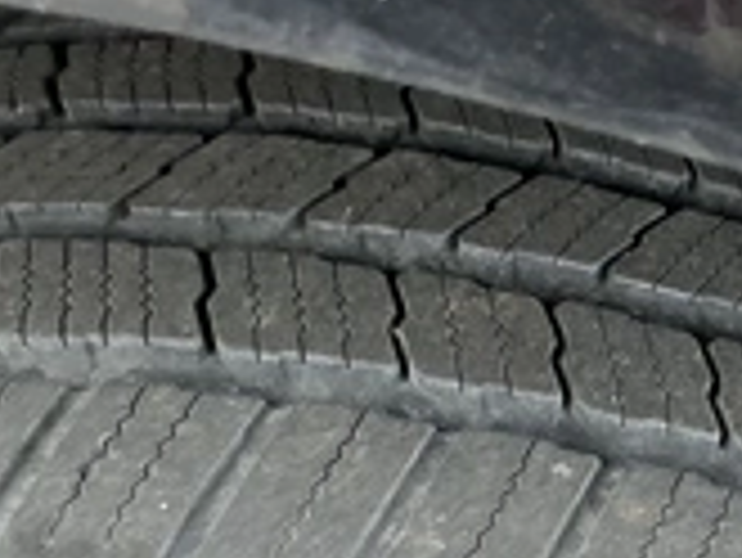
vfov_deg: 20.5
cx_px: 800
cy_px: 630
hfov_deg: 26.5
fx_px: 1459
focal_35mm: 68
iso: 25
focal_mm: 3
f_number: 1.8
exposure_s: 1/172
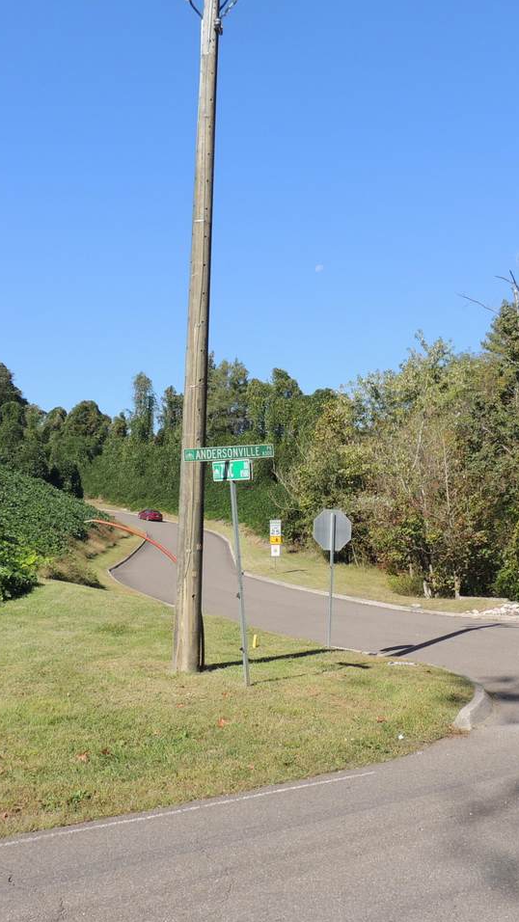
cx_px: 285
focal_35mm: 35
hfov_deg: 33.7
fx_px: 856
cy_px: 461
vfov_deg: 56.6
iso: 100
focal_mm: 4.3
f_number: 3
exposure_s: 1/1000
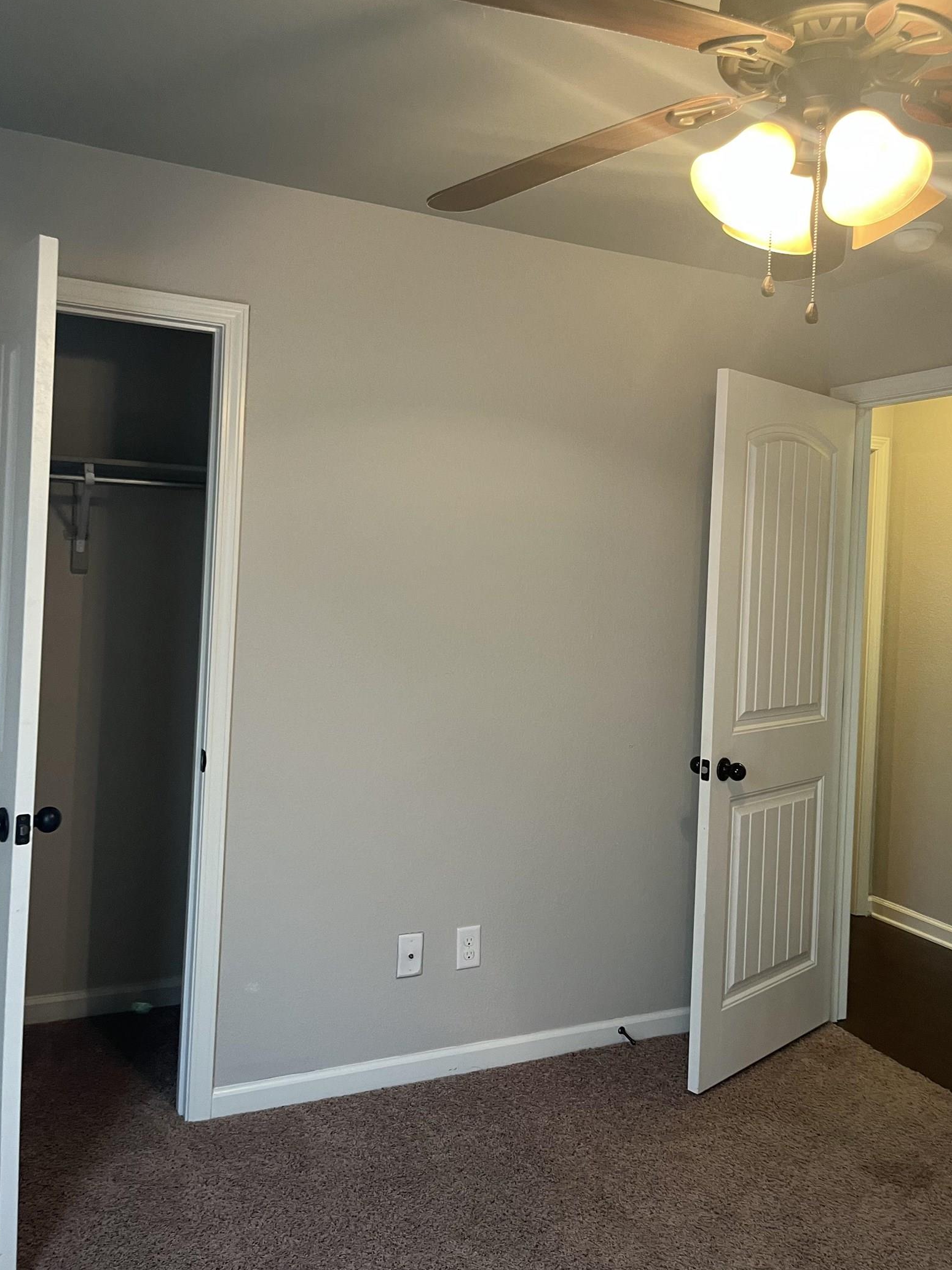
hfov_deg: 48.2
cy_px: 585
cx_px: 505
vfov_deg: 61.6
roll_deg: -1.1
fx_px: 1064
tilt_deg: -1.5
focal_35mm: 29
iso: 125
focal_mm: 5.1
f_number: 1.6
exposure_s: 1/60
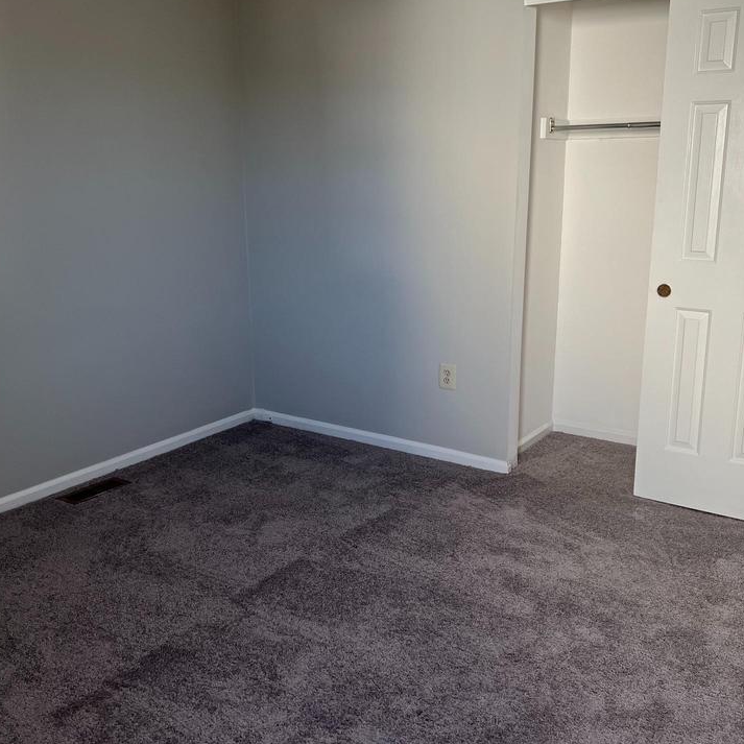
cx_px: 389
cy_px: 353
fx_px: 802
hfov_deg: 49.7
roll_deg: +0.8
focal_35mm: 33
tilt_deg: -12.4
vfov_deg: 49.7
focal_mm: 5.7
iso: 125
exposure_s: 1/120
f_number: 1.5
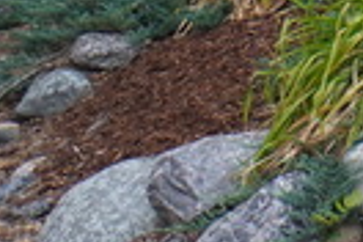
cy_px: -271
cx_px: 1034
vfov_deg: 11.2
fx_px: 1099
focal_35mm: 109
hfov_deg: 11.8
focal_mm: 12
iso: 500
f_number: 4
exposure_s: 1/160
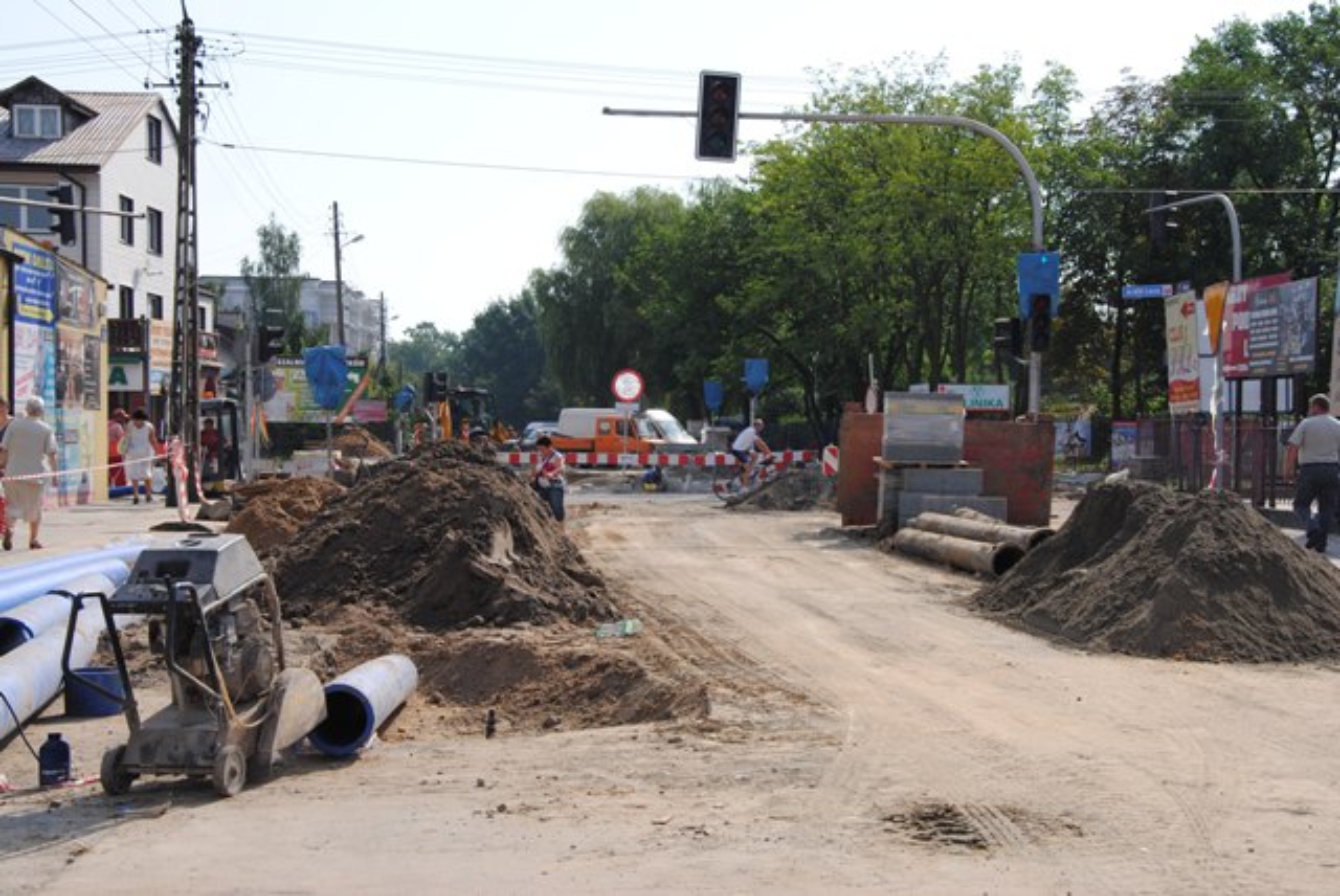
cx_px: 670
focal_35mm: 60
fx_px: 2235
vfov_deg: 22.7
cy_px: 448
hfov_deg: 33.4
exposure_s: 1/200
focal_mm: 40
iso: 100
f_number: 9
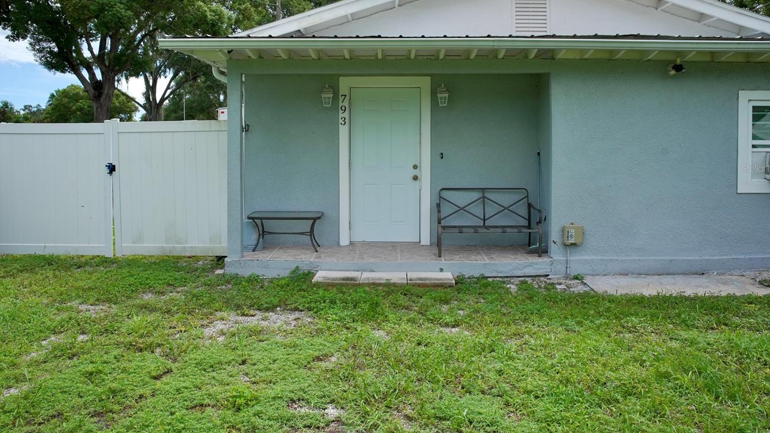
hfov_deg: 71.9
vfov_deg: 44.1
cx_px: 388
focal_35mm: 26
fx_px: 531
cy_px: 168
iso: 800
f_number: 9
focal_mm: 24
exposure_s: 1/800
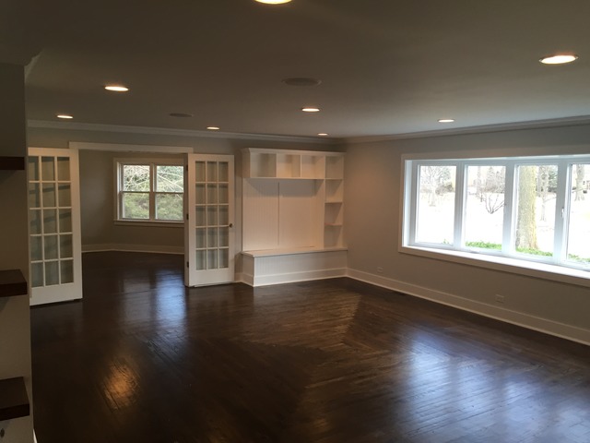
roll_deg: -1.1
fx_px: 494
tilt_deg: -5.0
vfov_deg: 48.2
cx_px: 295
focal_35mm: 29
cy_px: 222
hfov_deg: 61.7
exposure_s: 1/30
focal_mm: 4.15
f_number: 2.2
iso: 32
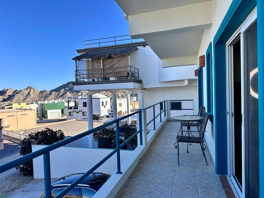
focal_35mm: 24
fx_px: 183
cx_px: 132
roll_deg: +1.2
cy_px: 99
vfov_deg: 56.8
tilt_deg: -2.0
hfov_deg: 71.6
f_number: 1.78
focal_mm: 6.86
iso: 80
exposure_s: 1/2525
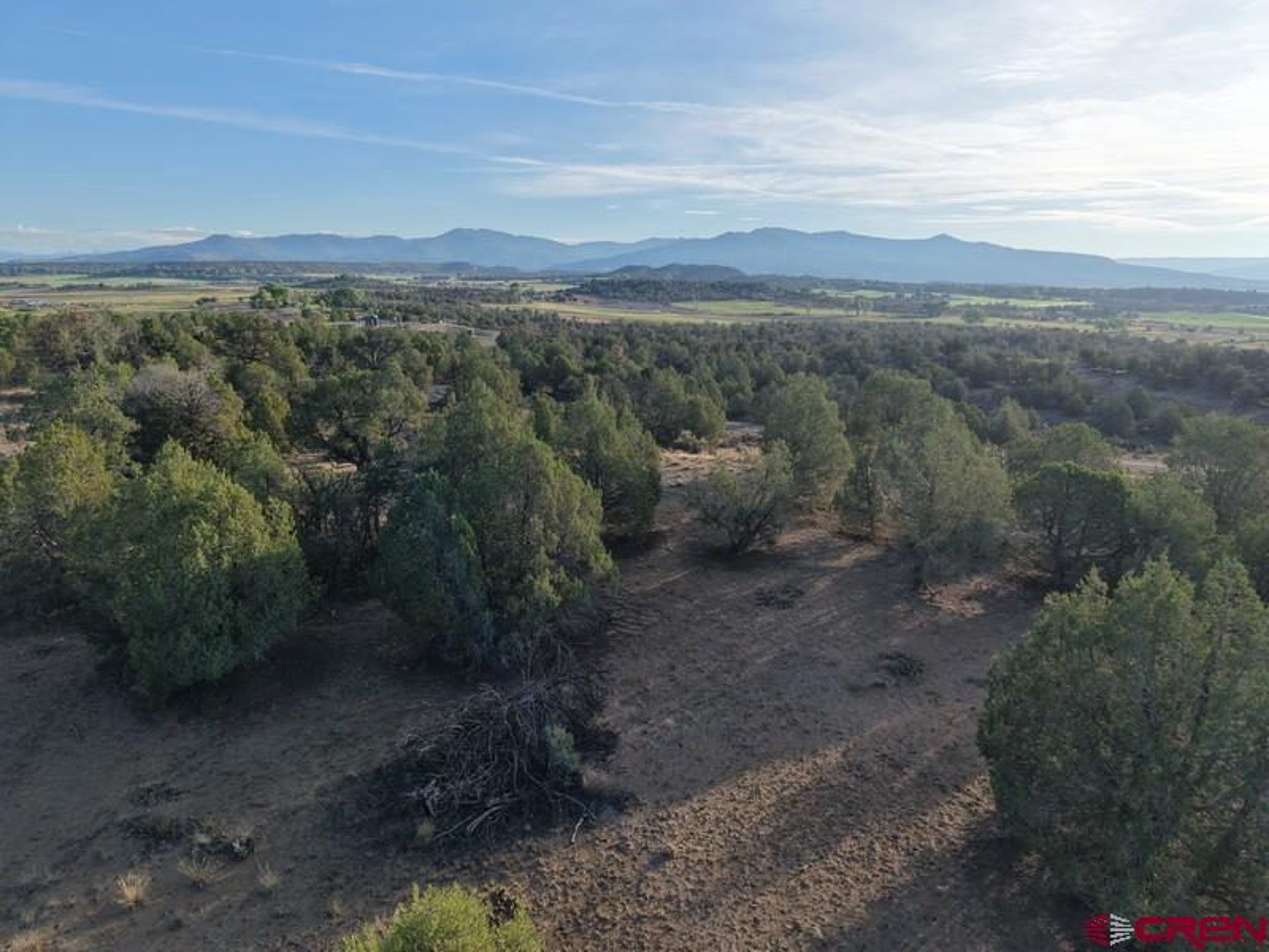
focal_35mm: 24
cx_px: 634
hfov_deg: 71.6
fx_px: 880
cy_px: 476
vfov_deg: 56.8
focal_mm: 8.67
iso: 430
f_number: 1.8
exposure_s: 1/4000
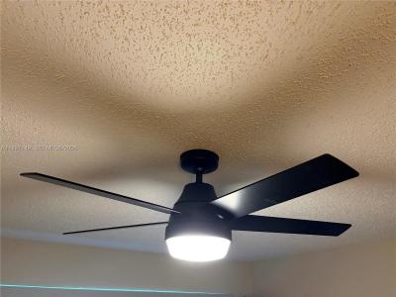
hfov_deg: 67.3
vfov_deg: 53.1
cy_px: 148
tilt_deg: +28.4
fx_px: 297
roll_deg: -1.0
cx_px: 198
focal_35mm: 26
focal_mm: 5.96
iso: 320
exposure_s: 1/60
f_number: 1.6
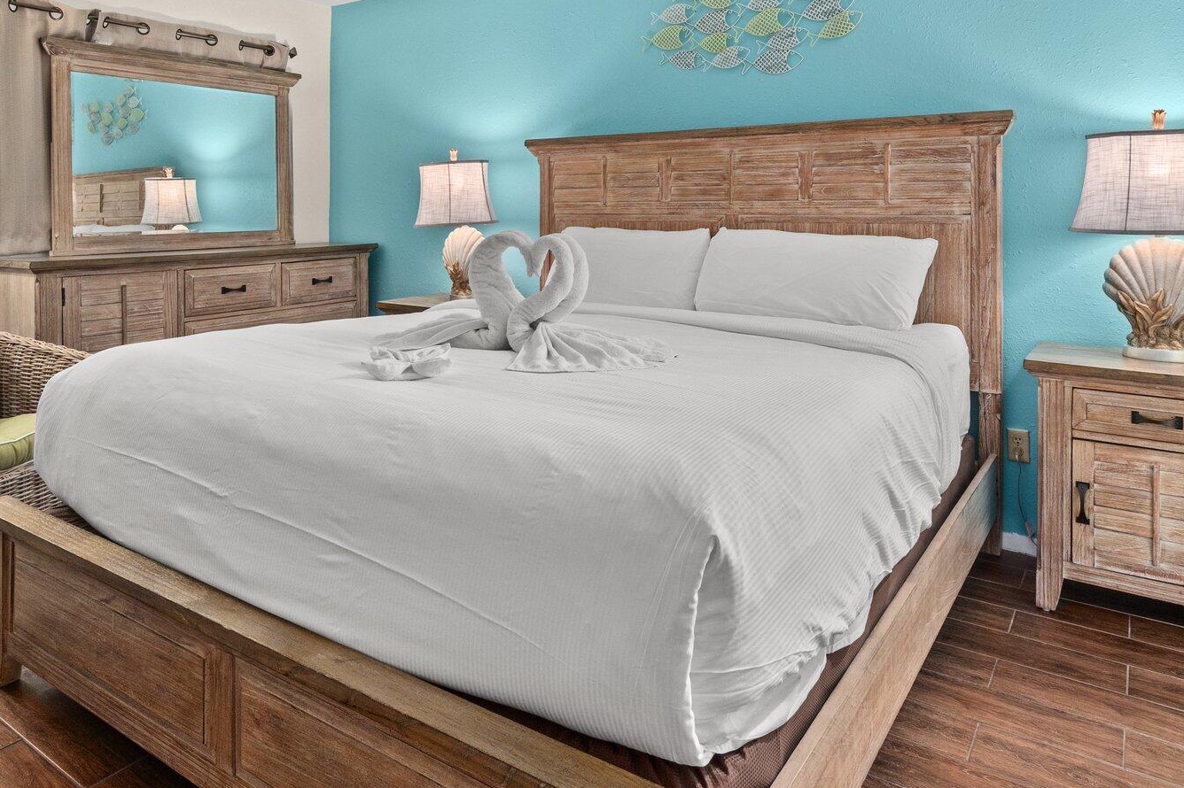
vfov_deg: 53.0
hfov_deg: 76.0
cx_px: 636
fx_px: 756
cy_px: 210
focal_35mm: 23
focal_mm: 10
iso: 800
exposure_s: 1/2
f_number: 8
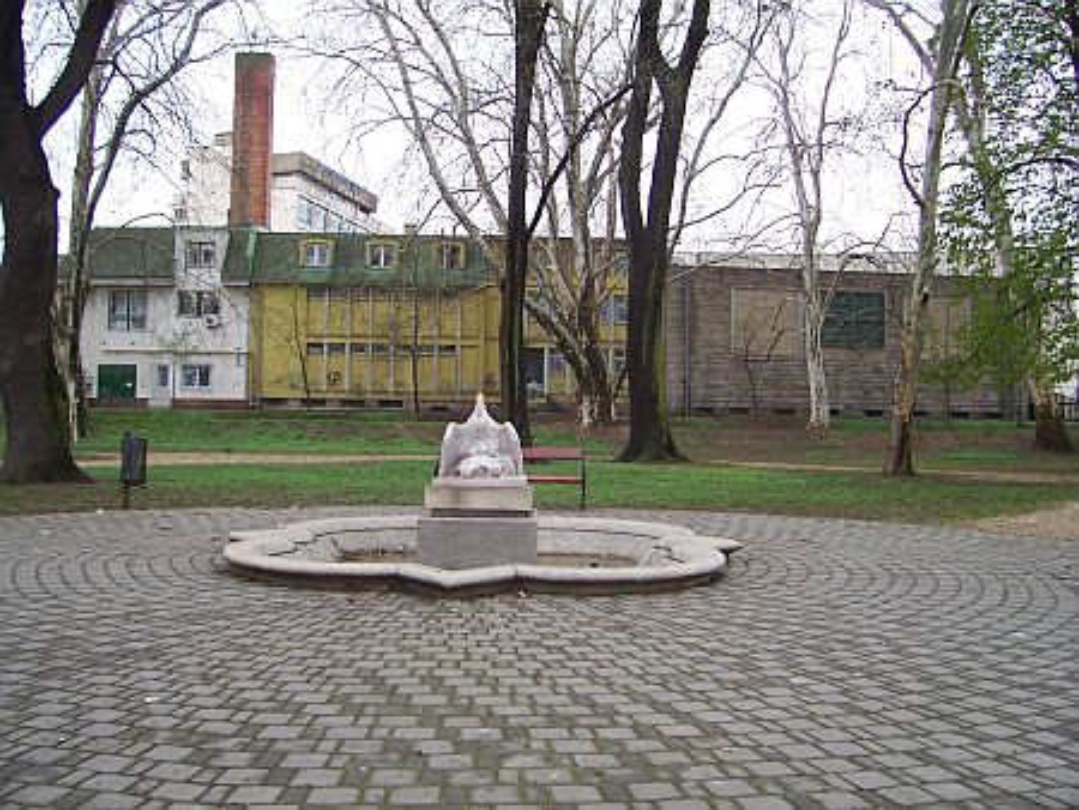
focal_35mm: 34
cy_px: 405
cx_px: 540
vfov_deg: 41.8
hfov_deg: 53.9
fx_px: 1060
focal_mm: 5.6
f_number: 2.7
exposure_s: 1/180
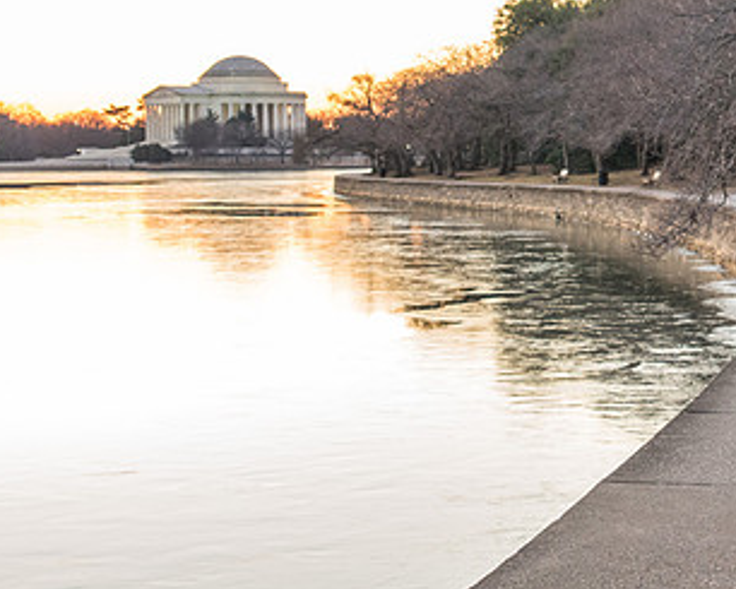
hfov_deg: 19.3
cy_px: 175
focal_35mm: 98
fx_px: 2135
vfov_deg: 15.7
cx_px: 604
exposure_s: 1/100
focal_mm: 38
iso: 1000
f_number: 2.8
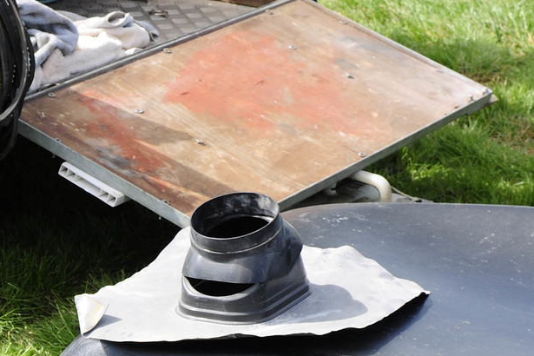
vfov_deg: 10.1
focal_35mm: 130
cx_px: -30
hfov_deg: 15.4
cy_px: 570
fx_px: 1928
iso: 200
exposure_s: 1/125
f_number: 10
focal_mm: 32
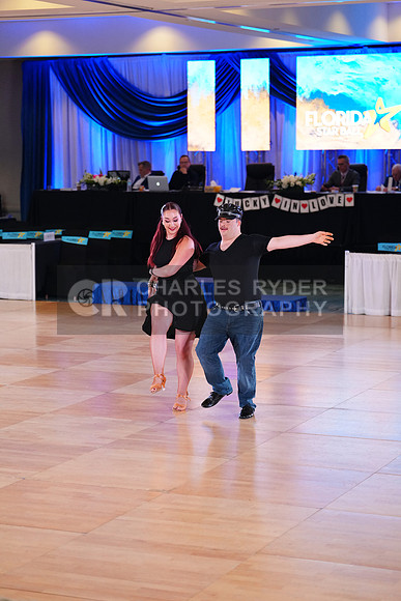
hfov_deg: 16.3
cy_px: 300
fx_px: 1403
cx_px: 200
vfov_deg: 24.2
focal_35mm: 84
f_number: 2.8
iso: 2500
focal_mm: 84
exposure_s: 1/500
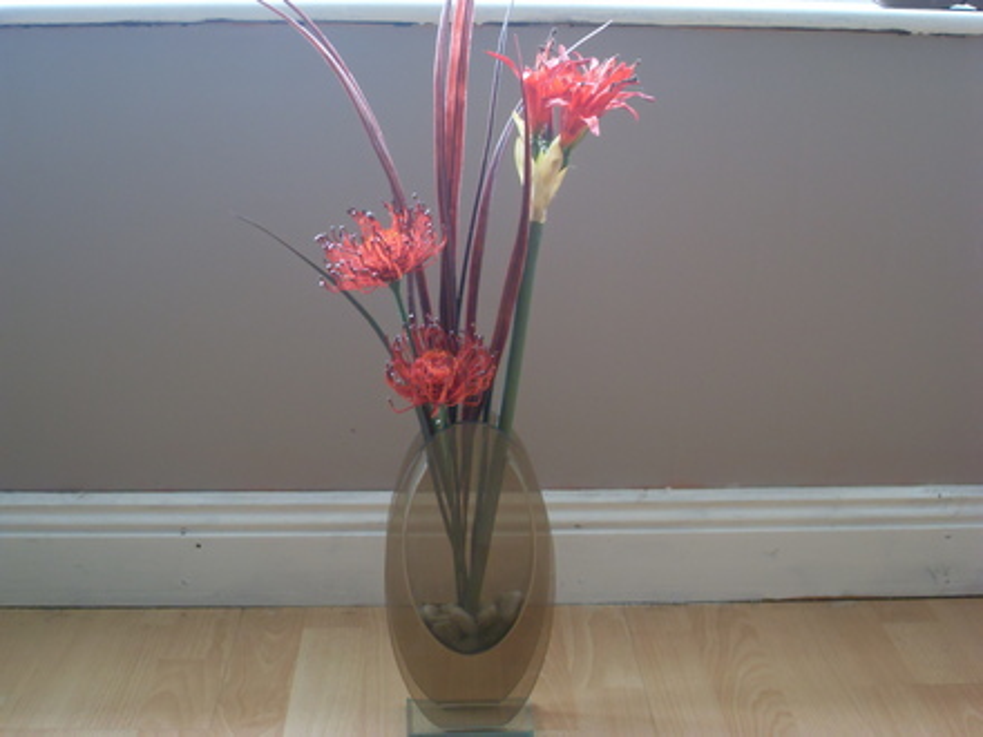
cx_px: 492
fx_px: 1477
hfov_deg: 36.8
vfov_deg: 28.0
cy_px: 368
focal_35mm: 52
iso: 200
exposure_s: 1/30
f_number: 3.4
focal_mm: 8.4
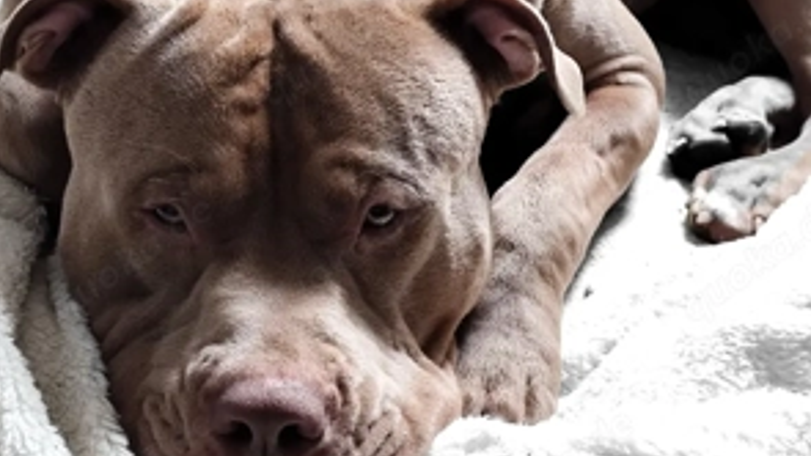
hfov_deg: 31.0
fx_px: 1462
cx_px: 401
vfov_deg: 17.5
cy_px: 74
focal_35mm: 68
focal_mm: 6.19
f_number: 1.65
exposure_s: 1/25
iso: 800
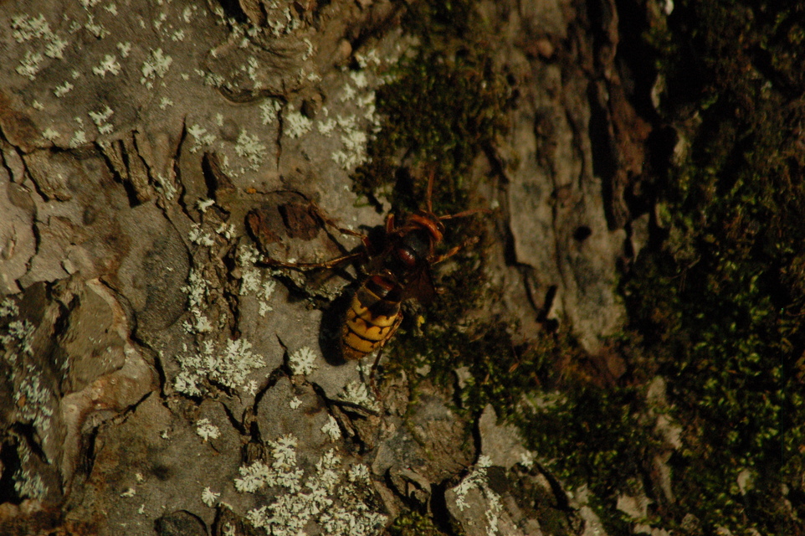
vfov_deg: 3.1
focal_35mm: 450
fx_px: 10055
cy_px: 268
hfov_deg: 4.6
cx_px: 402
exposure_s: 1/4000
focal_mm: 300
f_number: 8
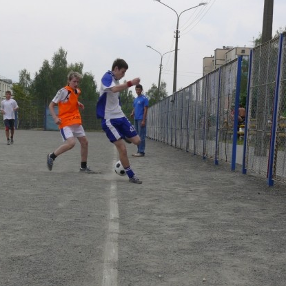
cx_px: 95
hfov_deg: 25.2
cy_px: 143
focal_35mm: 68
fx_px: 636
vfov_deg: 25.4
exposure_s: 1/320
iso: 100
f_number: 5.6
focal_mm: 9.9
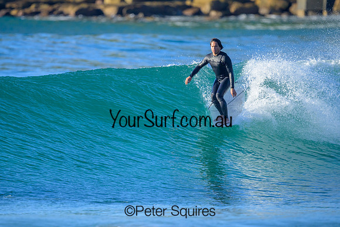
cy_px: 126
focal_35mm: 1052
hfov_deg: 2.0
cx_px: 128
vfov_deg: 1.3
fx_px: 9936
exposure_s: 1/2000
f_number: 6.3
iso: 1100
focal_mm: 800
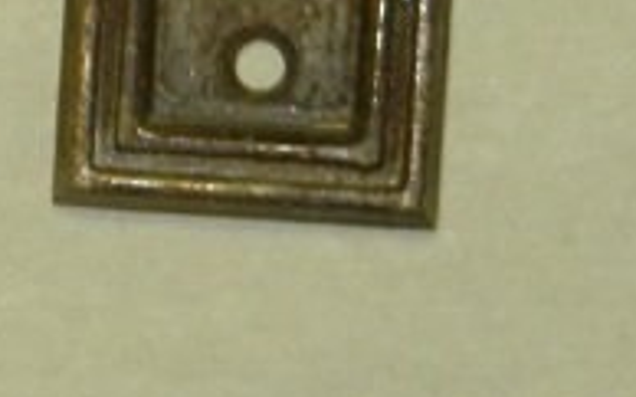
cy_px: -594
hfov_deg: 4.3
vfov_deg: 2.7
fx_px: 8419
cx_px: 85
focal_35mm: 486
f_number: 4.5
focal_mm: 18.6
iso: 200
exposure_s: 1/30
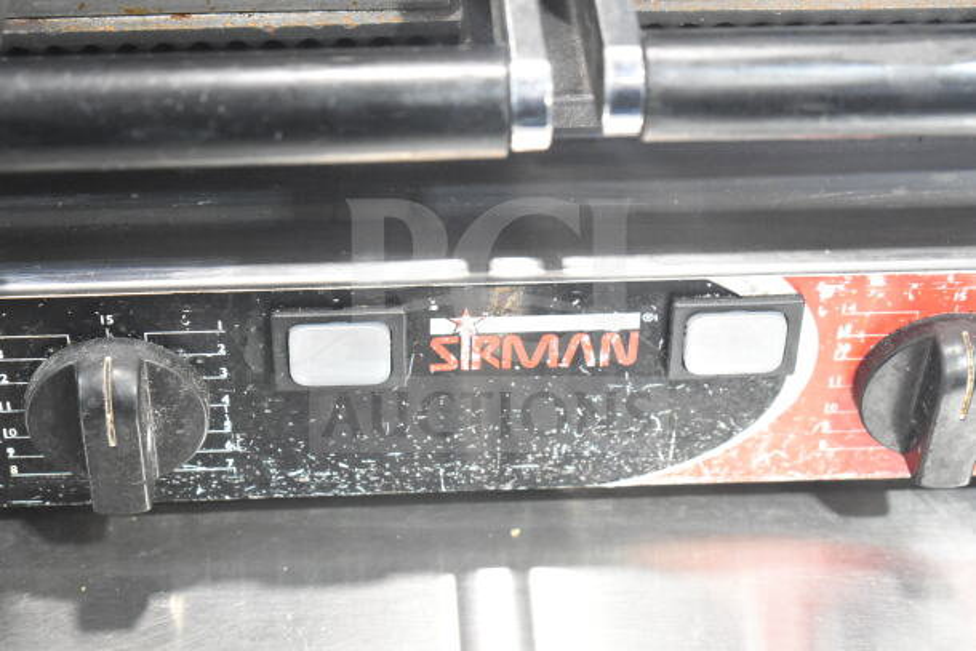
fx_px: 2237
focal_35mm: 82
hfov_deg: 24.6
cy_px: 326
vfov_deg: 16.6
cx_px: 488
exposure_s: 1/100
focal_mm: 55
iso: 7200
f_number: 5.6
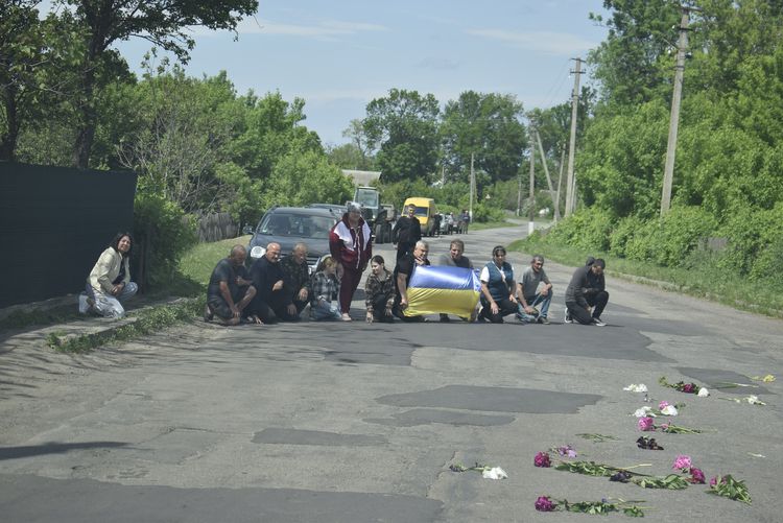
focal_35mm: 82
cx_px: 392
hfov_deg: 24.6
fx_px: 1795
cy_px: 262
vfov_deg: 16.6
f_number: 5.6
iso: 200
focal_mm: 55
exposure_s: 1/800
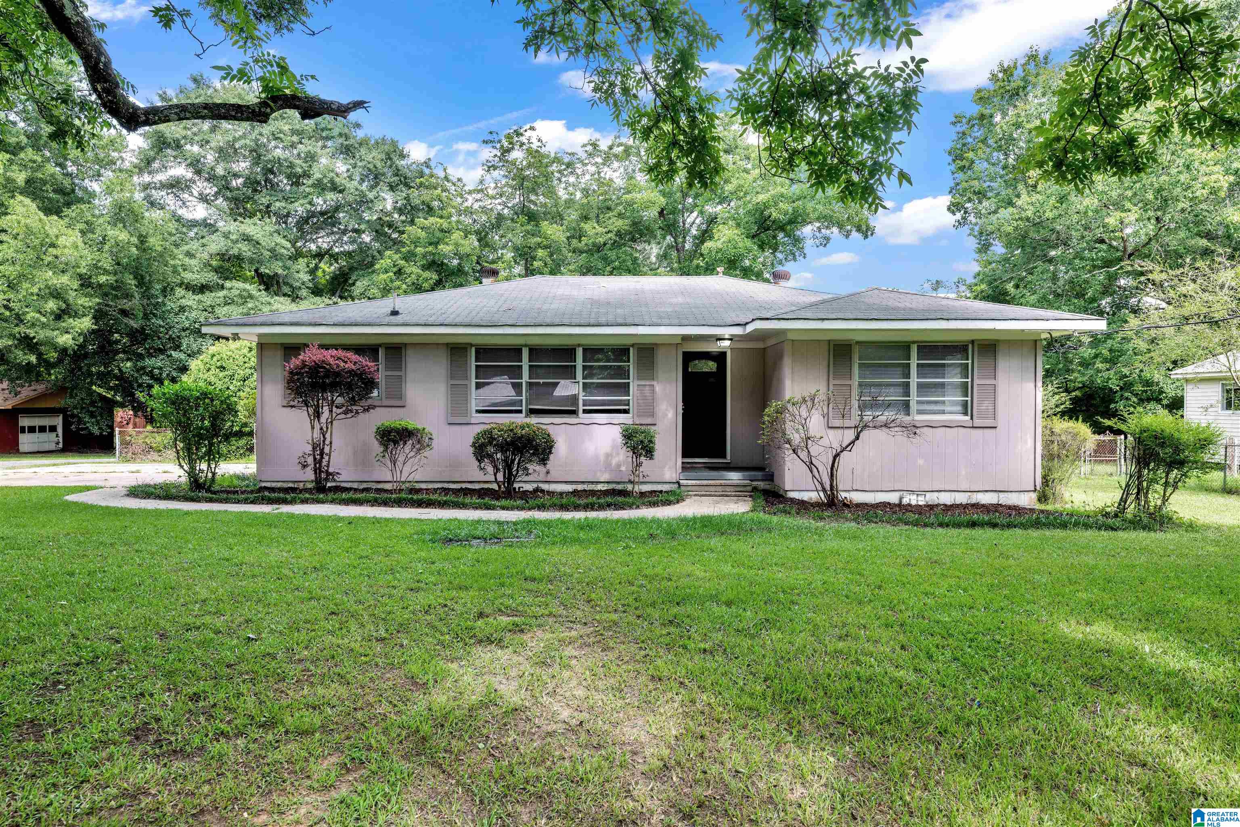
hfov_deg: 82.6
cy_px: 414
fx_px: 706
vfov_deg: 60.7
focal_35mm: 20
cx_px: 620
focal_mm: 20.5
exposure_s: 1/25
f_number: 8
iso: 100
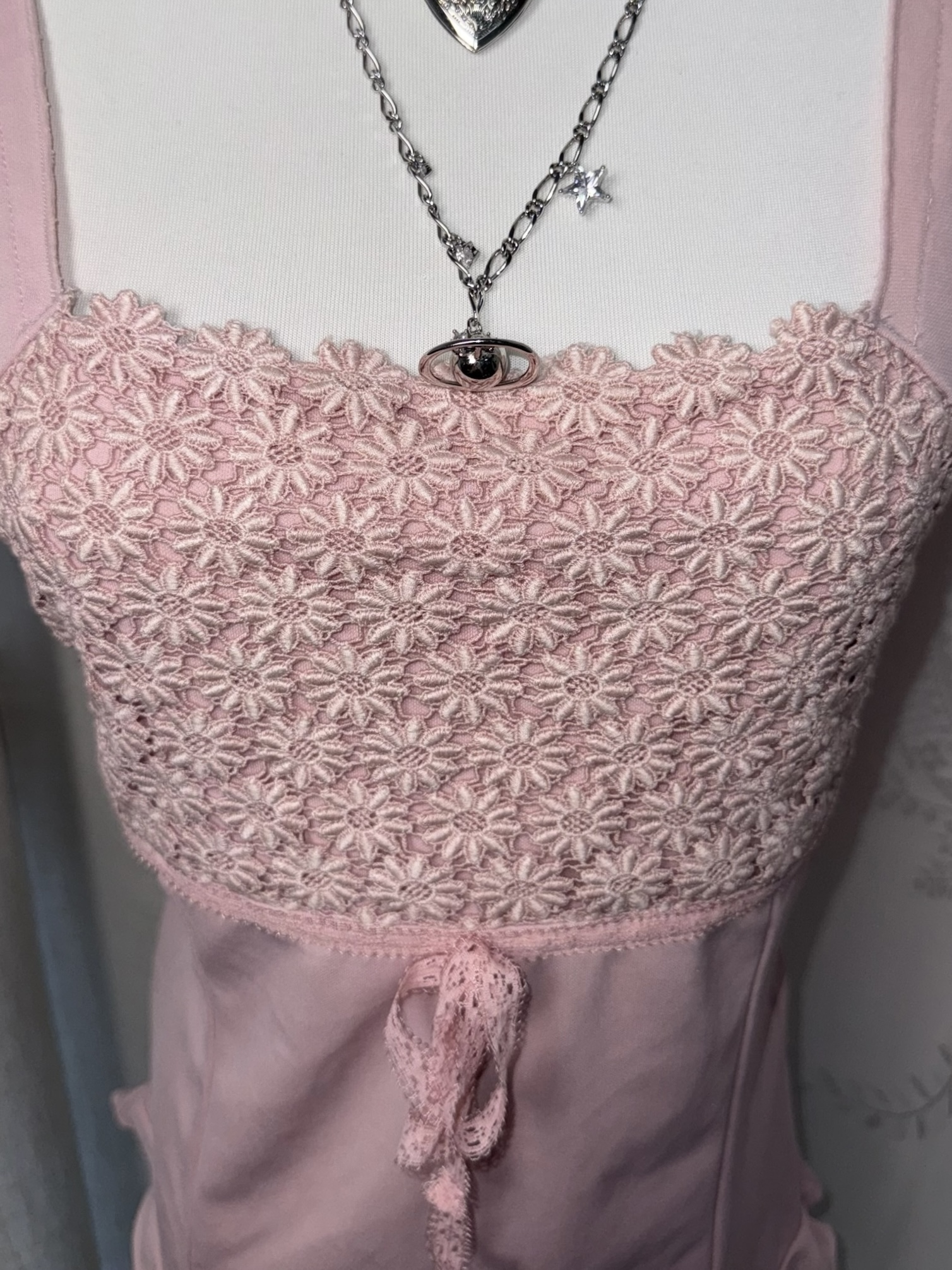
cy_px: 635
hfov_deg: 56.8
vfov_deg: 71.6
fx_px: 880
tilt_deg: -25.4
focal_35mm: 24
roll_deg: -1.3
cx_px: 476
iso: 50
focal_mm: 6.76
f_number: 1.78
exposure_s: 1/419
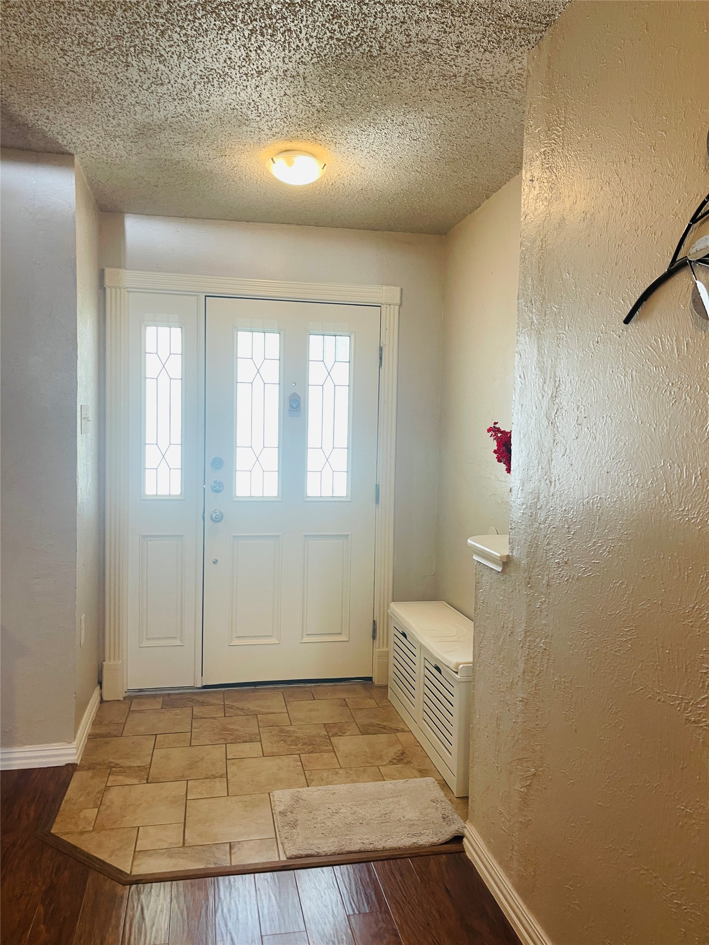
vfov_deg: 69.4
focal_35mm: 25
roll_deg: -1.6
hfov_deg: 54.9
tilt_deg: -2.8
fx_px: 683
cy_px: 472
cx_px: 354
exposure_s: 1/60
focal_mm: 5.1
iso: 125
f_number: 1.6
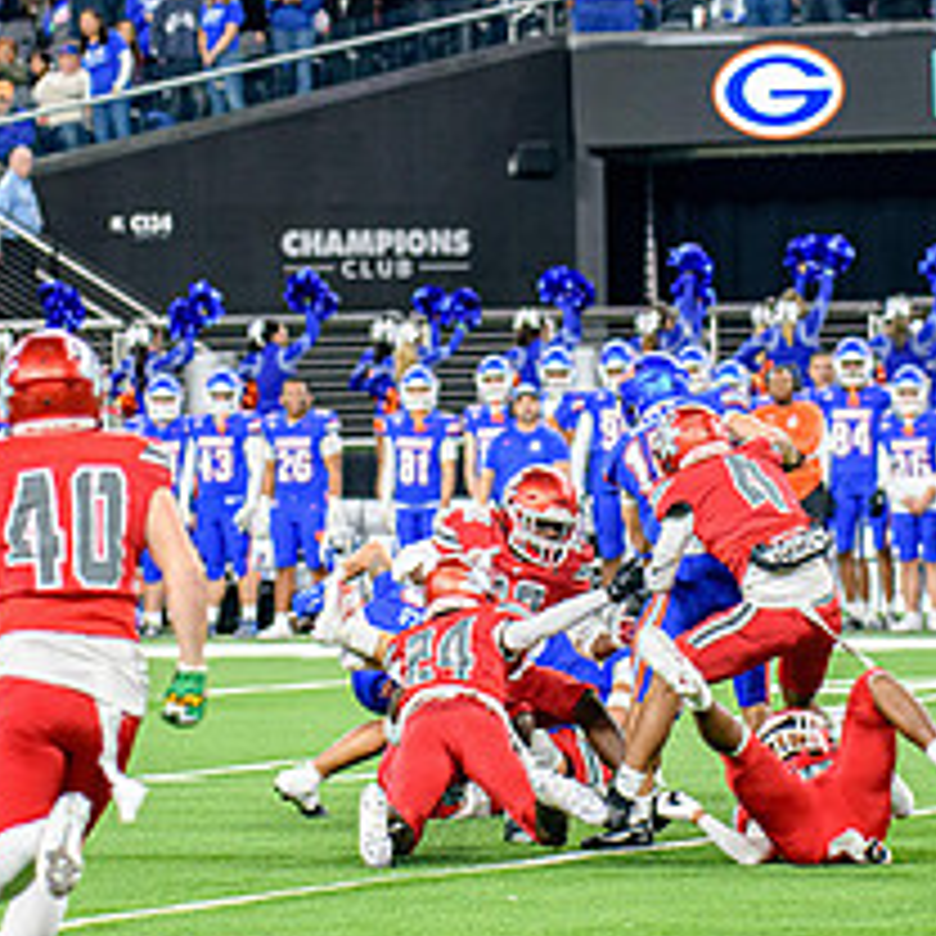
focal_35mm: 297
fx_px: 9086
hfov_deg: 5.9
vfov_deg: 5.9
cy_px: 511
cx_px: 490
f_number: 2.8
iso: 1250
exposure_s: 1/400
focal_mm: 125
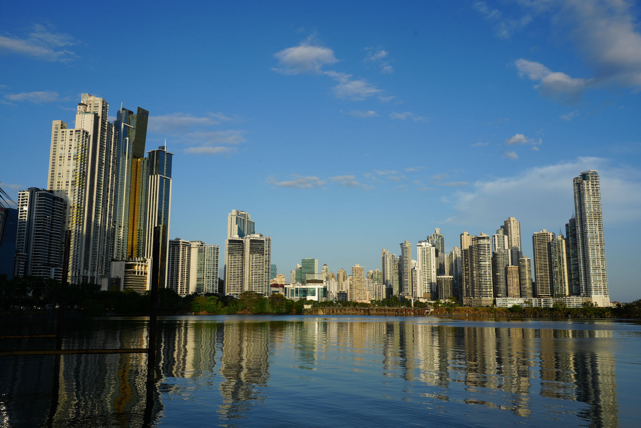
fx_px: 534
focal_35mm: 30
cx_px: 320
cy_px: 214
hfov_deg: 61.9
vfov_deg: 43.6
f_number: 10
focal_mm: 30
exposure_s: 1/200
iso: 100
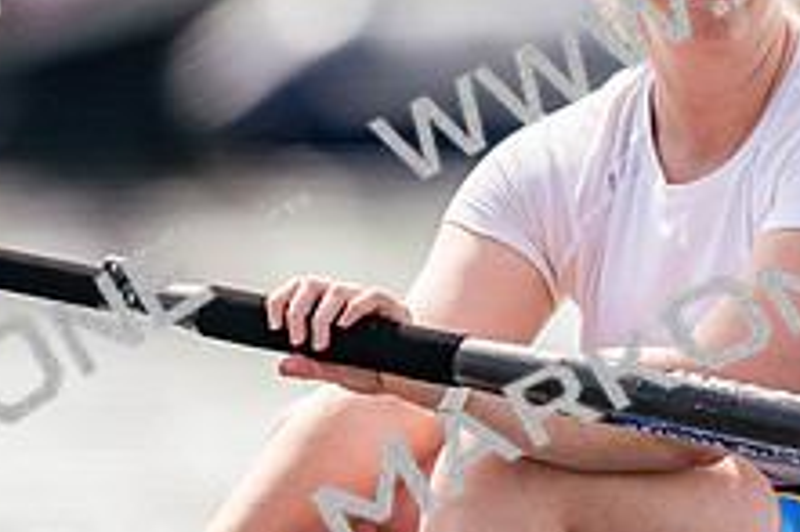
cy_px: 190
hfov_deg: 1.3
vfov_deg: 0.9
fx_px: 35017
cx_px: 818
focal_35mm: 1577
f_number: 4
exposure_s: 1/2500
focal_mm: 600
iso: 450
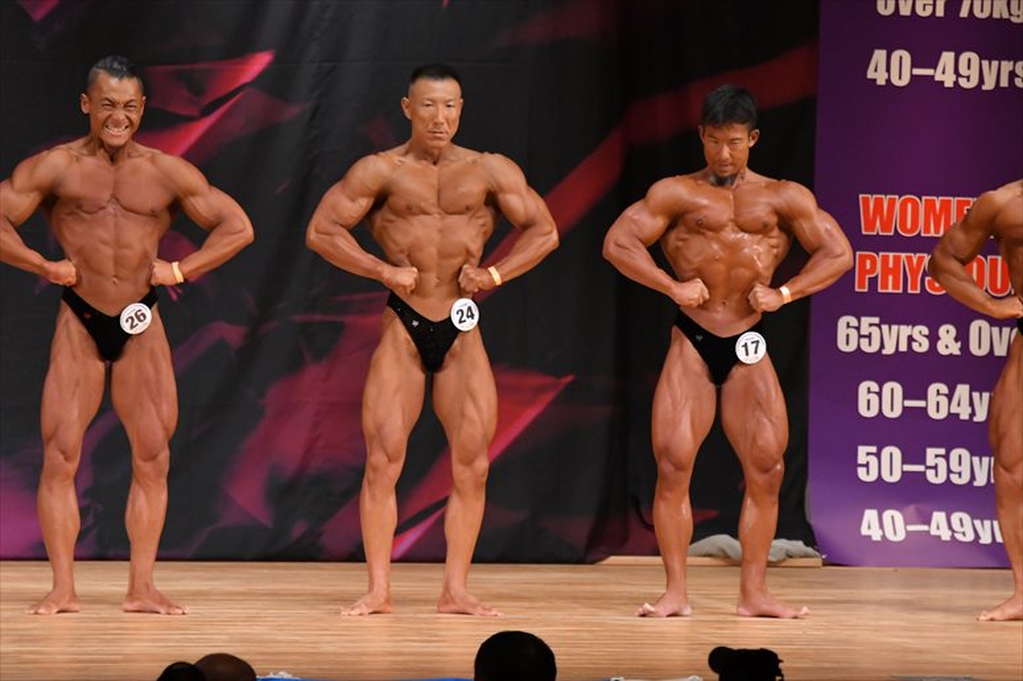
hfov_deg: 7.6
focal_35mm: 270
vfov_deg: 5.1
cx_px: 512
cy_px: 340
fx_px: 7669
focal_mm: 180
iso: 5000
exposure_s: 1/400
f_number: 5.6
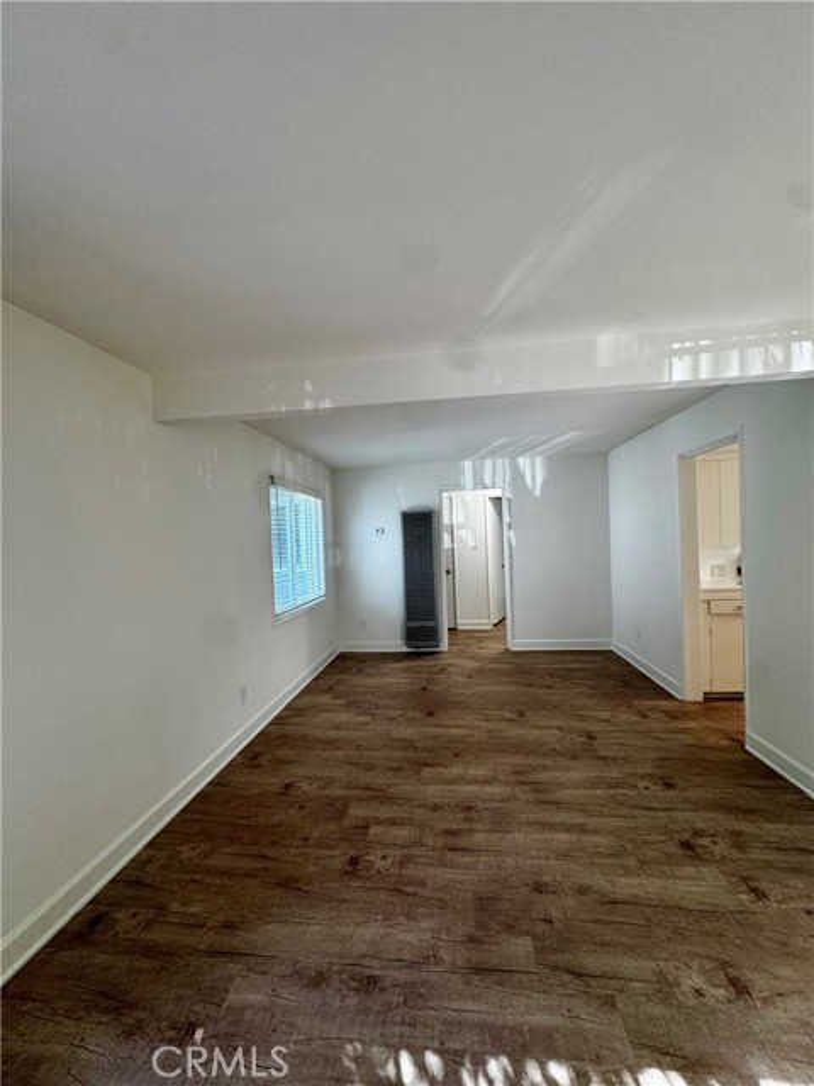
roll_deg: +2.6
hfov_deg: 85.7
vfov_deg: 102.1
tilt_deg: -2.2
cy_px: 543
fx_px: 439
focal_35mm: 14
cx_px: 407
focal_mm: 2.22
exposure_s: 1/60
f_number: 2.2
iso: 125
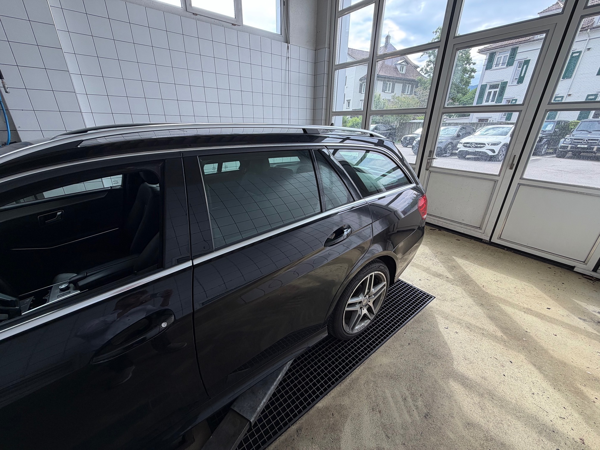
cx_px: 300
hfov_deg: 102.1
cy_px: 225
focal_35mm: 14
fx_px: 243
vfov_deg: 85.7
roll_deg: -1.1
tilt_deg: -22.2
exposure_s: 1/150
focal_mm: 2.22
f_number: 2.2
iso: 40
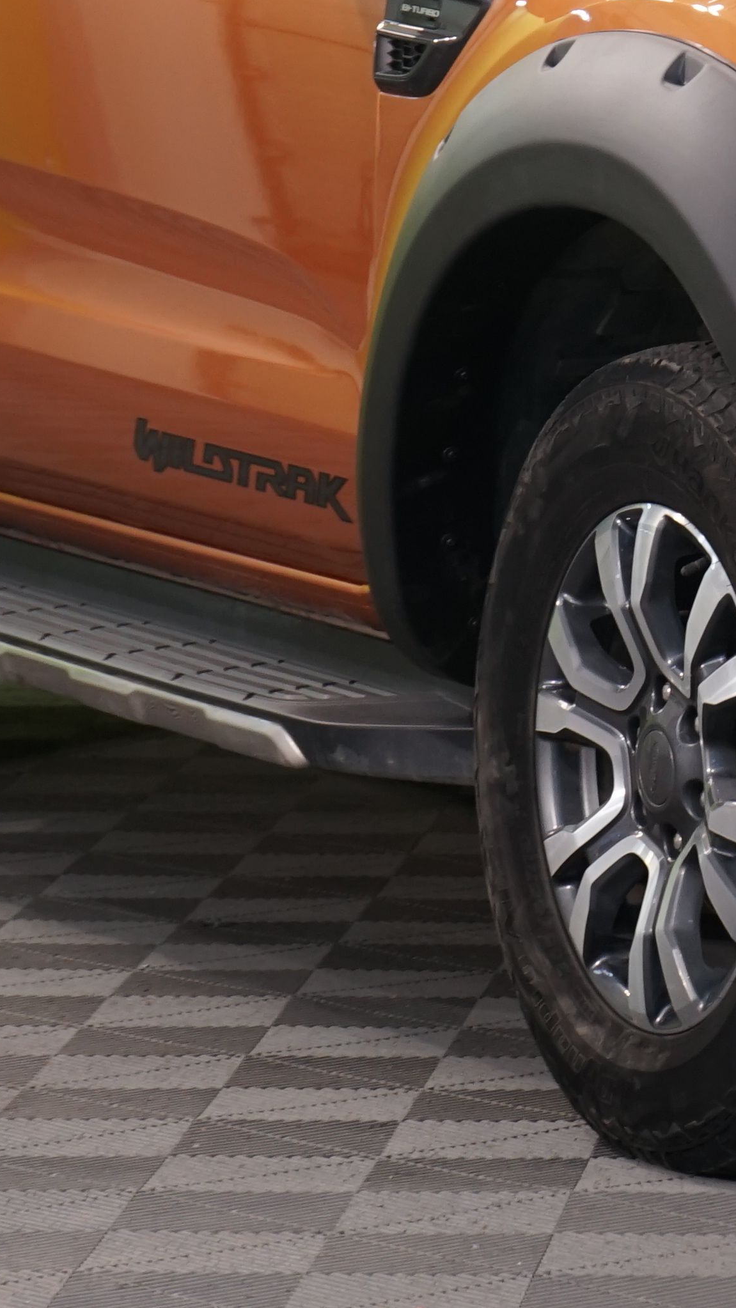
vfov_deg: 10.0
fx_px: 7459
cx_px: 979
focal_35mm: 215
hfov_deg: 5.6
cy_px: 76
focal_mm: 70
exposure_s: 1/25
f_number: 6.3
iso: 500
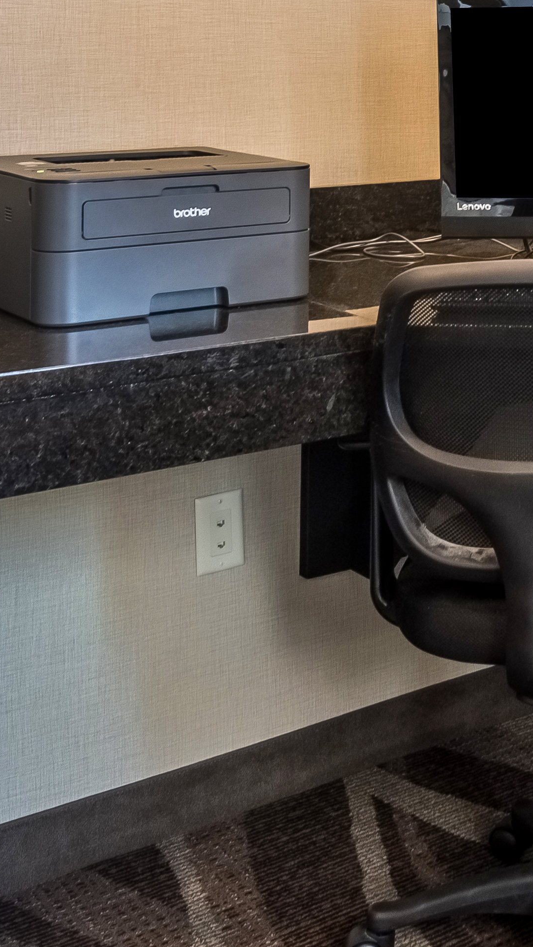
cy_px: -20
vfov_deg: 34.8
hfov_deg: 17.6
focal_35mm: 54
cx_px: 992
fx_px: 1347
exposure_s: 1/80
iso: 400
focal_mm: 11
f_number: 8
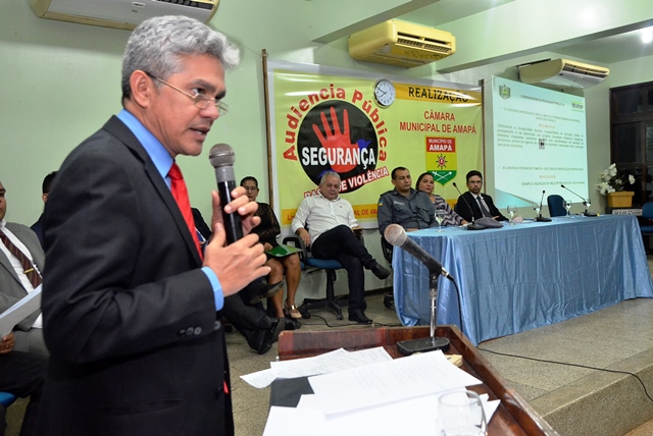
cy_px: 218
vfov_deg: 43.7
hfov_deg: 61.9
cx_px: 326
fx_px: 545
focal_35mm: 30
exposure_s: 1/80
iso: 1600
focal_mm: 20
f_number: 4.5
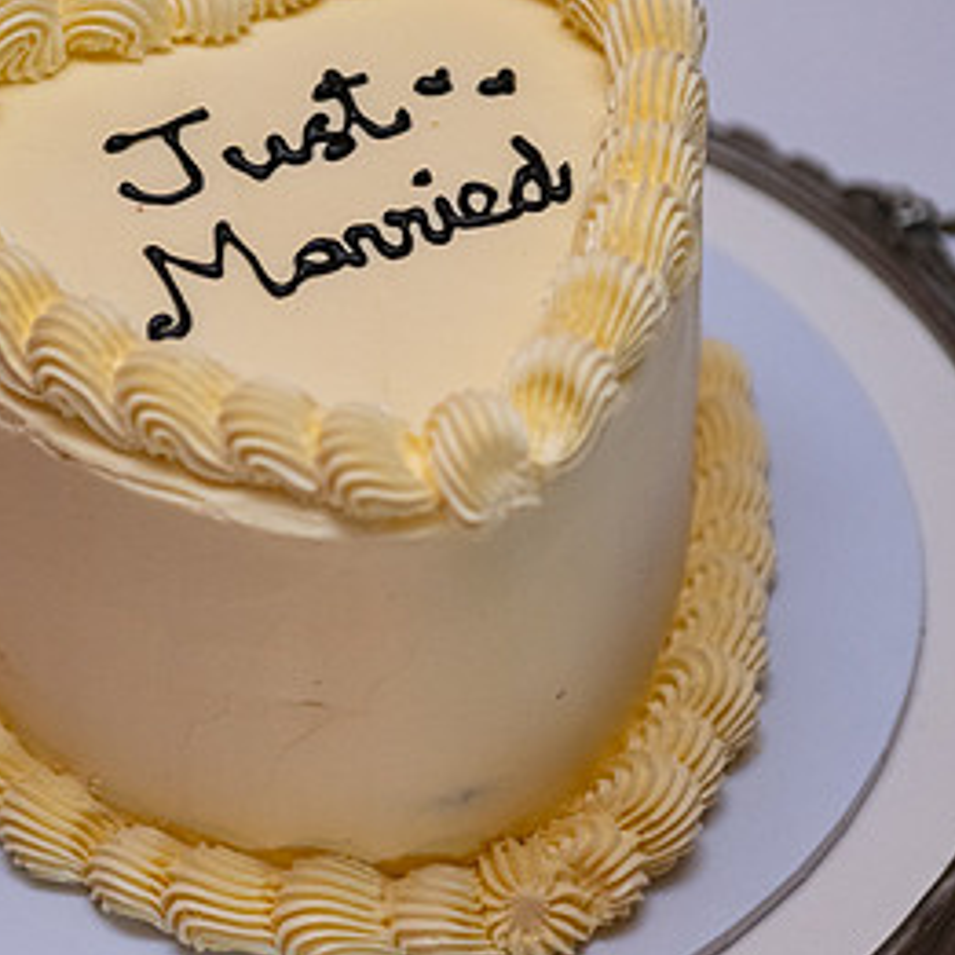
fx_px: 4120
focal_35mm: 132
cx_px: 417
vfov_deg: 13.2
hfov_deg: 13.2
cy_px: 437
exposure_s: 1/160
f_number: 3.5
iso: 800
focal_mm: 70
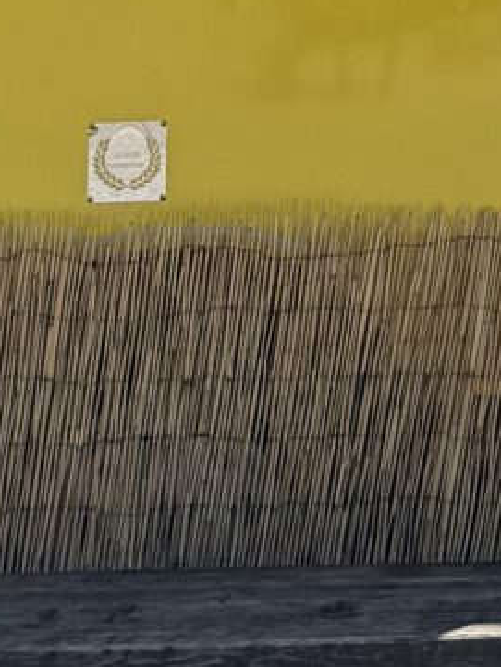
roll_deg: -0.3
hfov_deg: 8.2
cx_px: 1074
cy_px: -807
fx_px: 3279
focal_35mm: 170
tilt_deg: +8.7
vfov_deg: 10.4
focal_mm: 6.76
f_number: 1.78
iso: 80
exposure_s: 1/4049
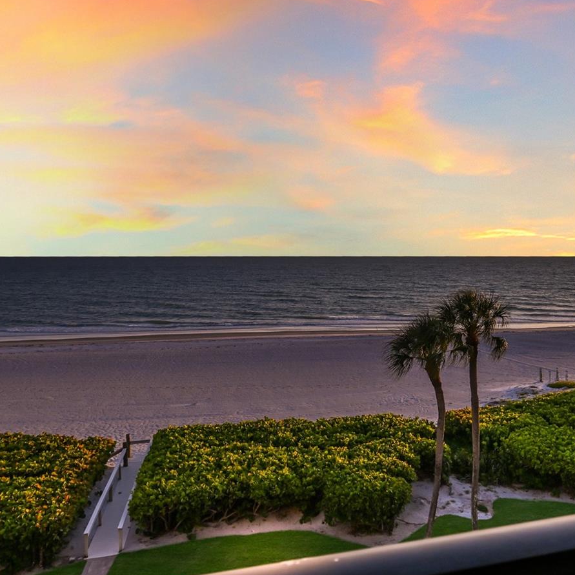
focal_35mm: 29
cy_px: 262
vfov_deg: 55.5
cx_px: 387
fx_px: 545
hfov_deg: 54.4
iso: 800
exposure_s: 1/500
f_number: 8
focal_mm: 19
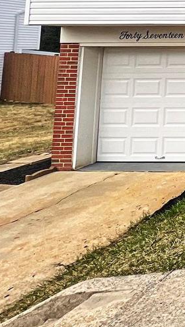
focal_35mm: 41
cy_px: 26
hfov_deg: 14.5
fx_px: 357
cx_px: 463
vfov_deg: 44.4
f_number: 1.8
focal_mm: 1.6
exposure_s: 1/518
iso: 32
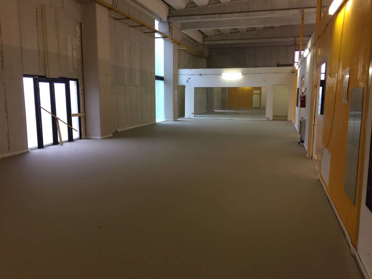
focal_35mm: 29
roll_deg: -0.8
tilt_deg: -7.3
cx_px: 186
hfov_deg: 61.7
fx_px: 312
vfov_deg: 48.2
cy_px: 140
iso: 125
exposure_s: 1/33
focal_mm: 4.15
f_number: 2.2
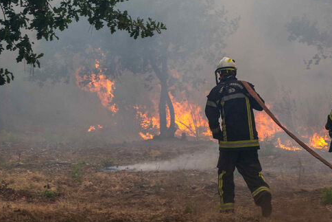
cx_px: 233
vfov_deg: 7.8
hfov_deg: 11.6
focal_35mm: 177
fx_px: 1633
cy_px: 75
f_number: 11
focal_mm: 92
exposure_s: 1/160
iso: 450
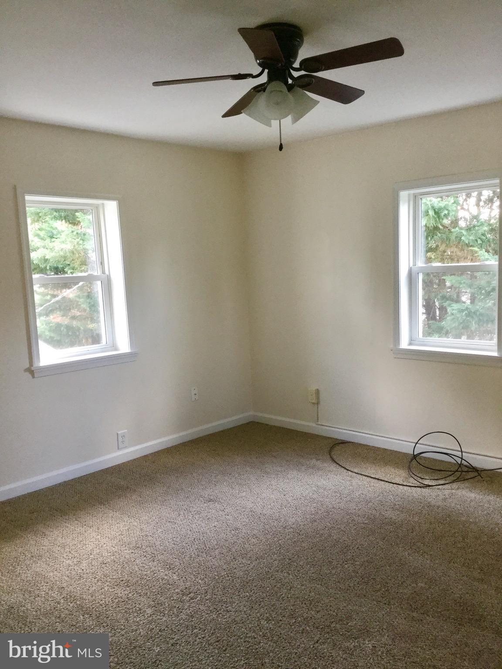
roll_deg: +2.6
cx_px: 251
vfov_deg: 58.4
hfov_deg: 45.4
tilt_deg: -7.1
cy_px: 334
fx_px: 599
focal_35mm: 31
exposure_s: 1/30
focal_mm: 3.3
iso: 64
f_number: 2.4
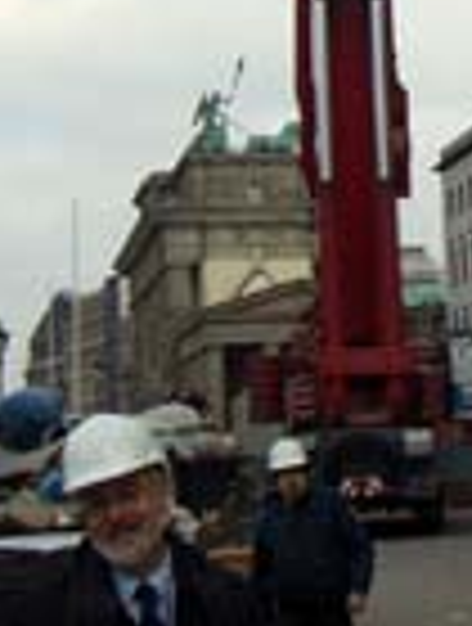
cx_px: 593
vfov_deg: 17.5
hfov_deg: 13.2
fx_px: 1973
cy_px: -18
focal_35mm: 109
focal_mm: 6.2
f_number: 4.3
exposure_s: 1/500
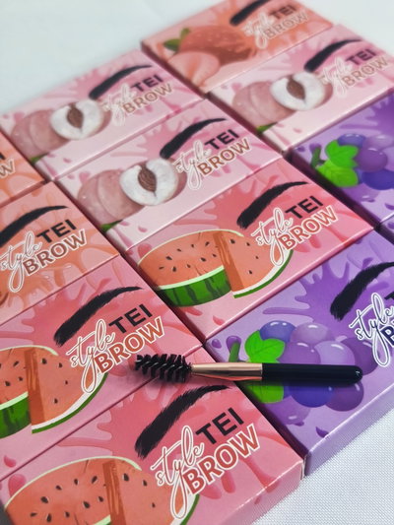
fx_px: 698
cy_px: 262
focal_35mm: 46
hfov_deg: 31.5
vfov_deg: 41.2
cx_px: 197
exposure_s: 1/100
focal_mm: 6.18
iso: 320
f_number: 1.65
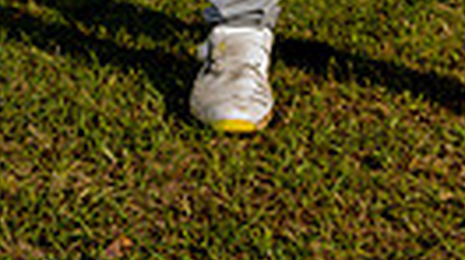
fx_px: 1589
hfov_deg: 16.6
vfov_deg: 8.1
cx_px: 335
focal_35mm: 129
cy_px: -516
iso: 100
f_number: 4.5
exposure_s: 1/250
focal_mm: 36
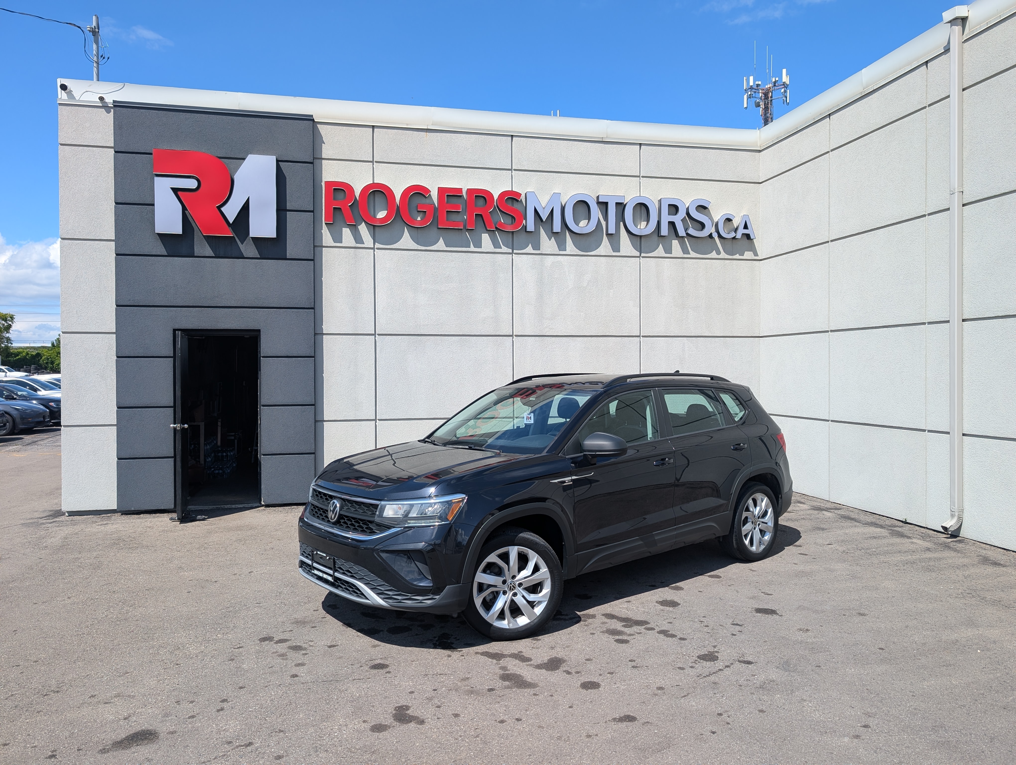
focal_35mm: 24
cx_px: 508
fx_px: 705
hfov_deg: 71.5
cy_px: 382
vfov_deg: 56.9
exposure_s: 1/1018
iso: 23
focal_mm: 6.9
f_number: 1.68
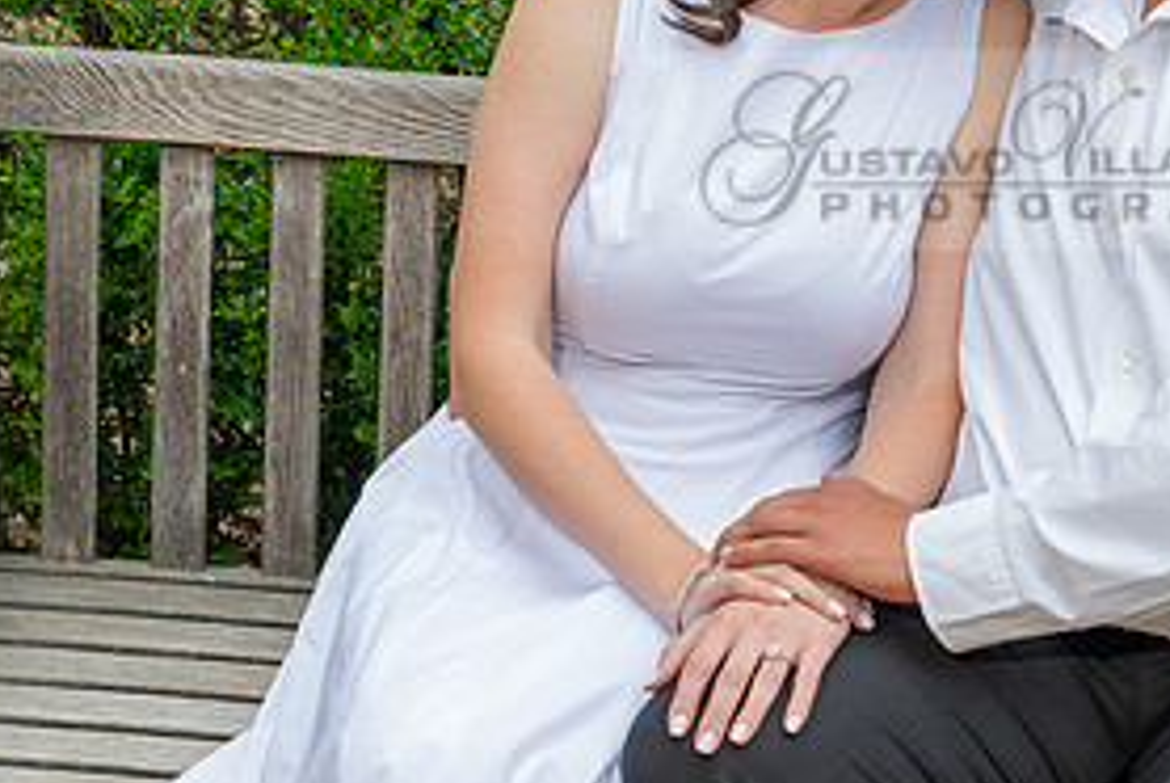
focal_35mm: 146
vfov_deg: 9.4
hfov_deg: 13.9
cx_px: 1031
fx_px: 4750
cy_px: 149
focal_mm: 70
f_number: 5.6
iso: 200
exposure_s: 1/200
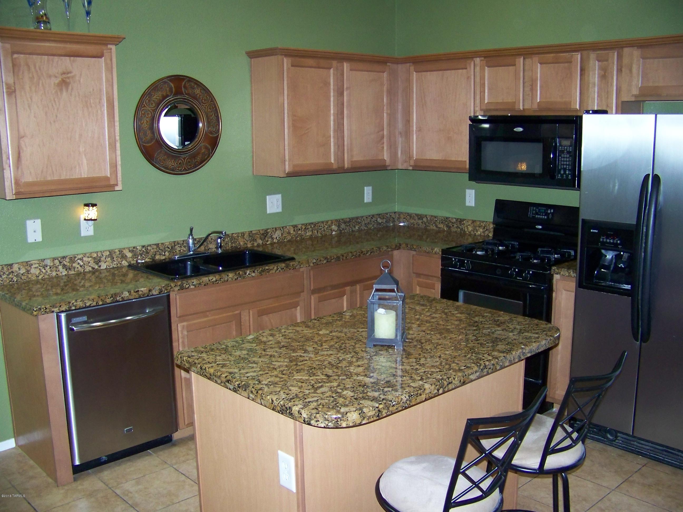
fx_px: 710
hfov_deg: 51.4
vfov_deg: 39.7
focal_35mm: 36
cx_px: 342
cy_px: 256
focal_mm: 5.85
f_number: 2.8
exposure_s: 1/30
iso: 200
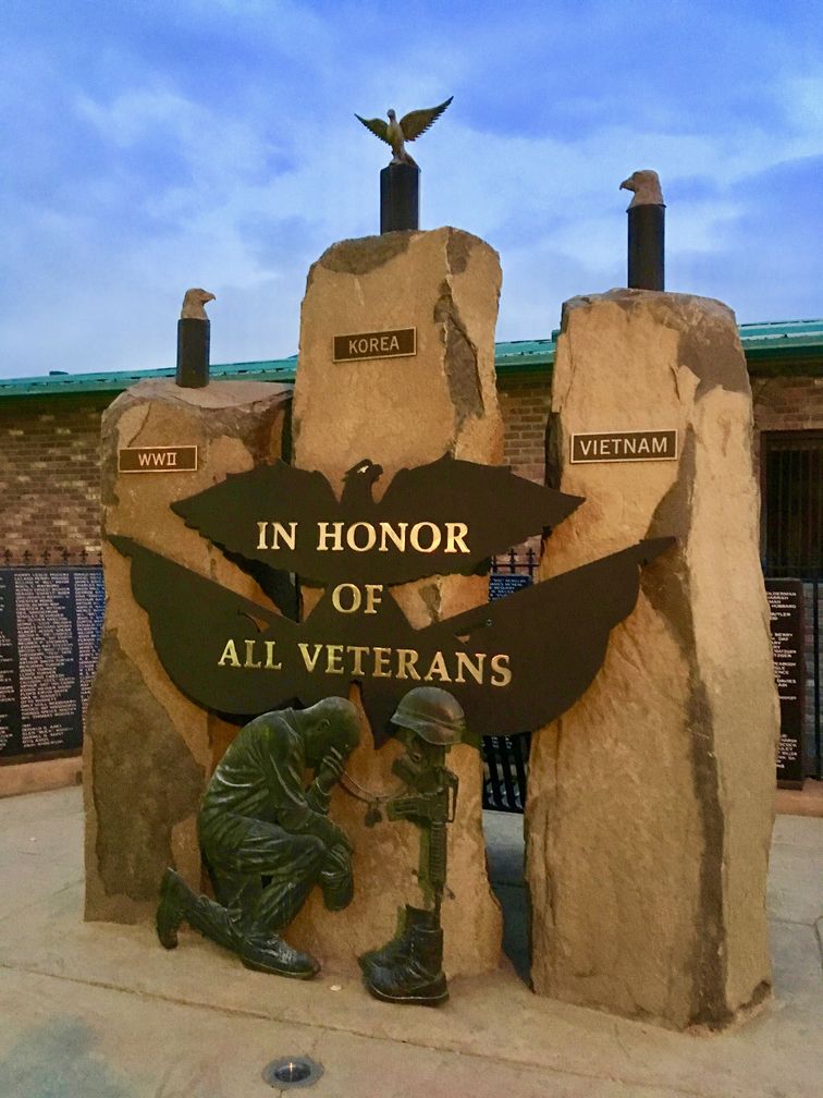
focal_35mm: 29
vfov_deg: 61.7
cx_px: 412
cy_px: 549
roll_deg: -0.6
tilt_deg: +1.8
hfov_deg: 48.2
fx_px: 919
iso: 250
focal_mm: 4.15
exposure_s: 1/15
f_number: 2.2
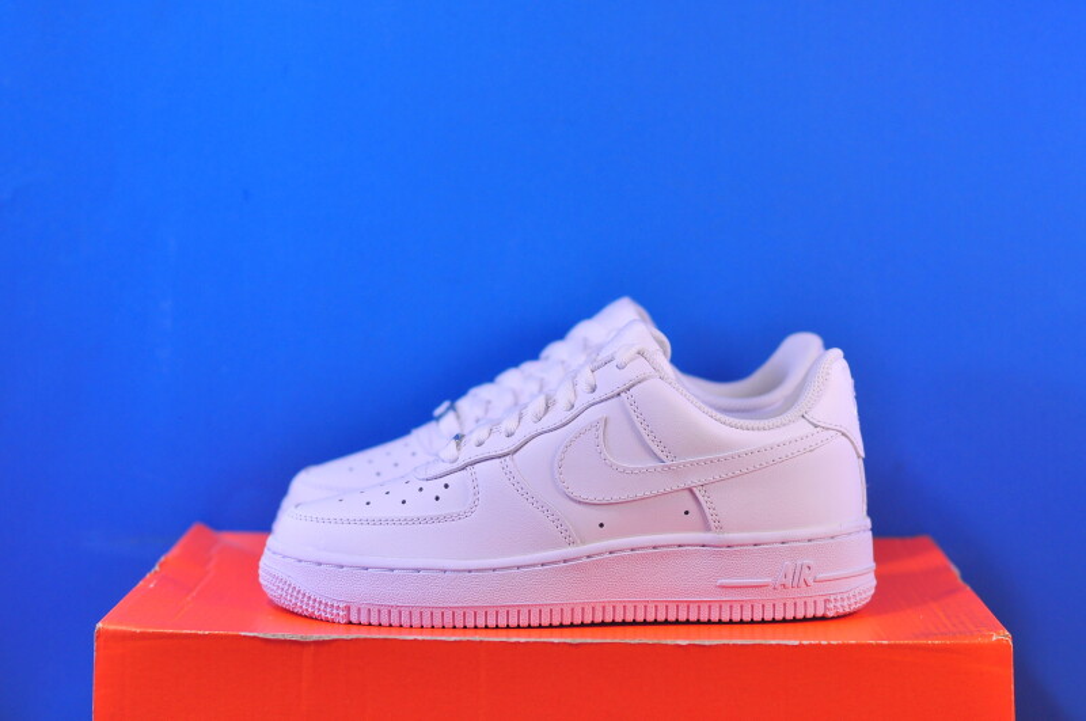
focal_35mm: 75
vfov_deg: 18.1
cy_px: 360
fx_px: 2259
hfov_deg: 27.0
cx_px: 543
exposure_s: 1/250
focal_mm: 50
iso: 250
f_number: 2.8
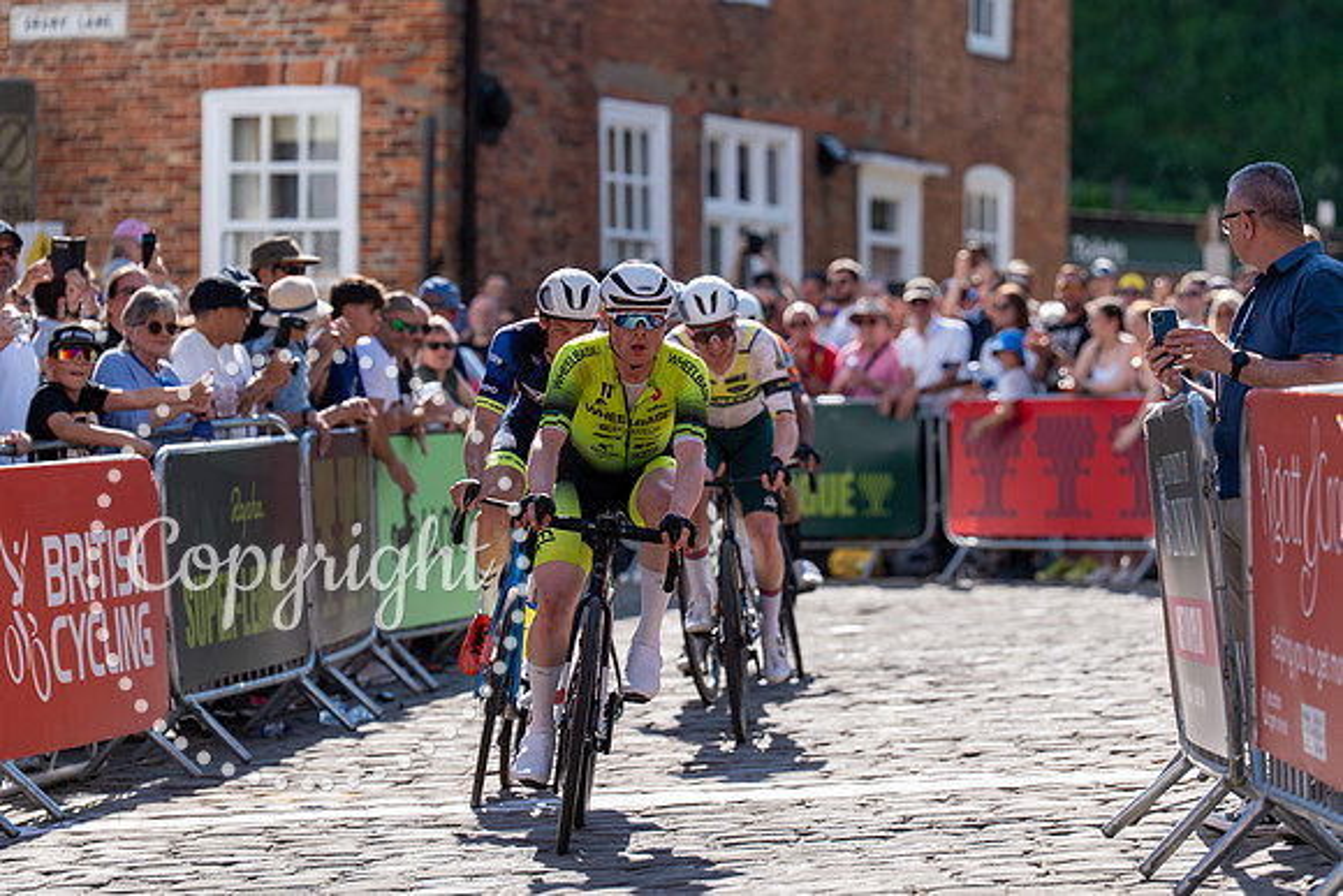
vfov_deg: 8.4
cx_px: 672
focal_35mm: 164
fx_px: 6119
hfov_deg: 12.5
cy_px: 448
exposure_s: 1/1000
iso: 125
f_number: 3.5
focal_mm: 164
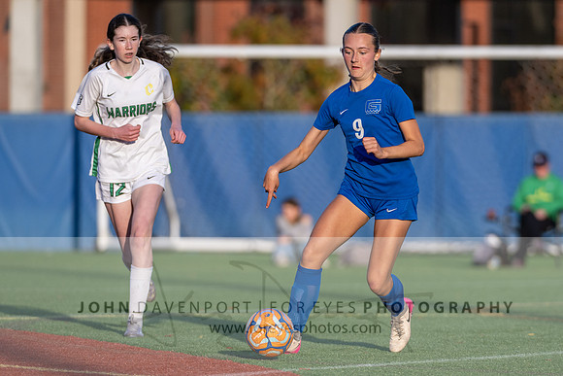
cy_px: 188
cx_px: 356
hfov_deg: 4.2
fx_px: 7680
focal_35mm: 491
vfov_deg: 2.8
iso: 320
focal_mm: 330
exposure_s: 1/1000
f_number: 4
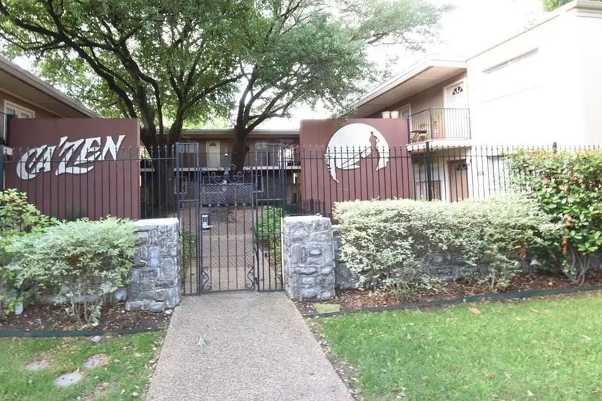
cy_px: 169
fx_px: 284
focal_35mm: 17
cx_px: 247
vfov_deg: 70.0
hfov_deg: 92.3
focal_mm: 14
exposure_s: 1/10
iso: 1250
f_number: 20
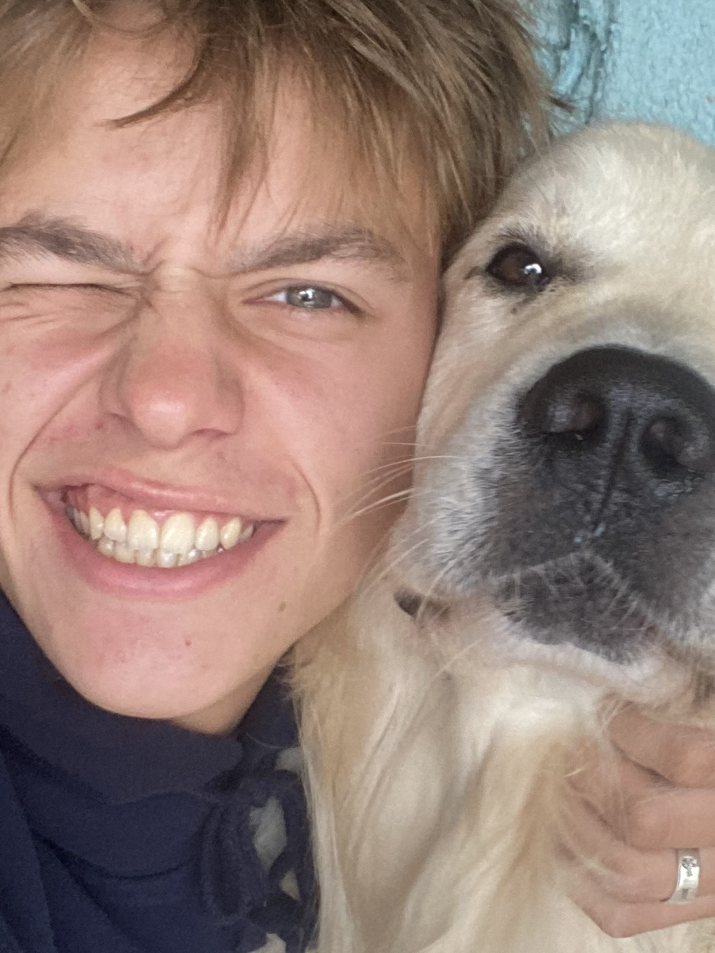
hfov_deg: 21.8
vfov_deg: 29.0
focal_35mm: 67
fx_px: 1845
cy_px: 505
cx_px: 492
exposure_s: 1/60
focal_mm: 2.71
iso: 100
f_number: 2.2
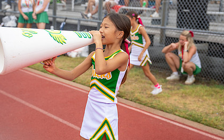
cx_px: 97
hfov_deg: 35.6
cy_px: 61
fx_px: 348
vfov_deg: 22.7
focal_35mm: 57
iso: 320
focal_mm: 37.8
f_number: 2.8
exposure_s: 1/1250
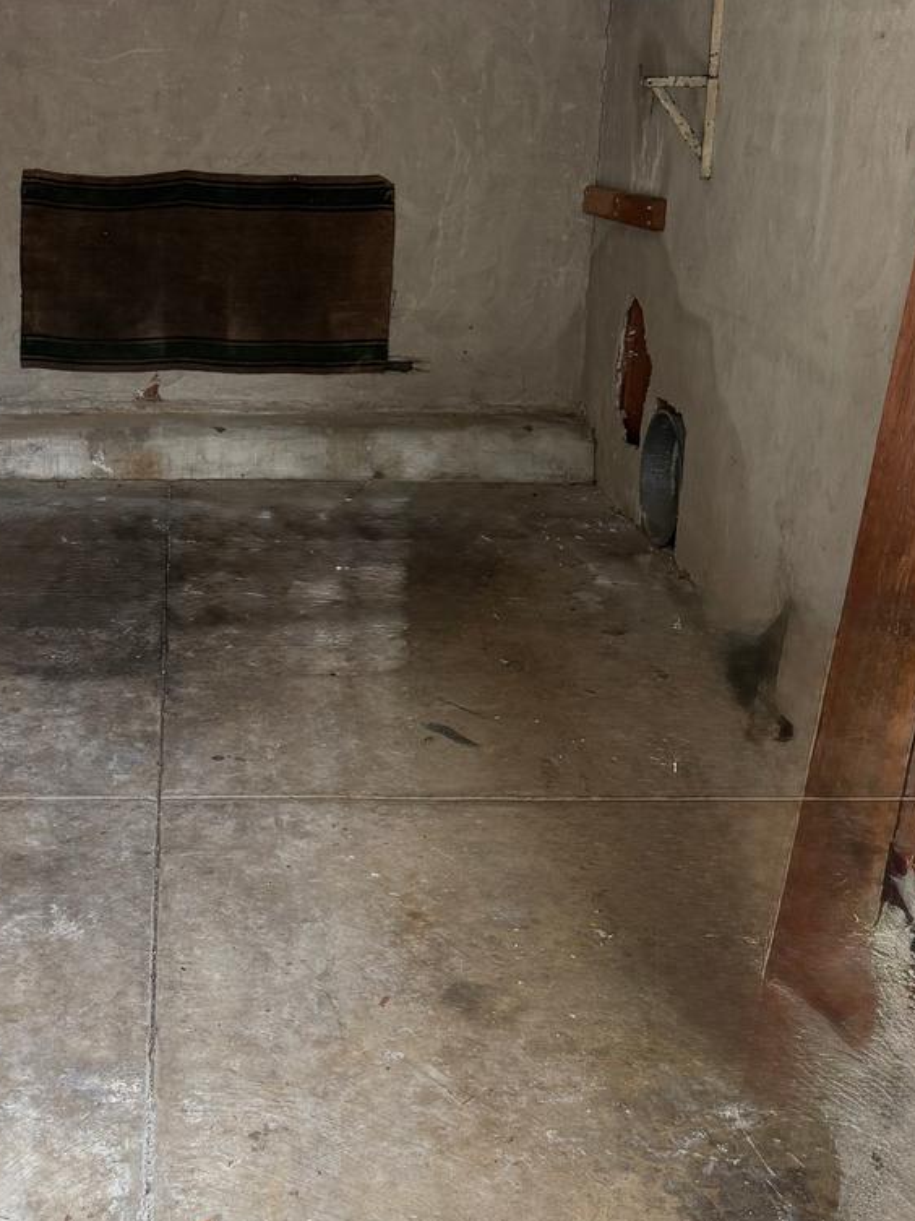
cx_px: 209
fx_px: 1727
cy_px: 583
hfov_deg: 29.1
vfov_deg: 38.9
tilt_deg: -16.2
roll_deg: -0.6
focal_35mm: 49
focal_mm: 6.76
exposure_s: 1/232
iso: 160
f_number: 1.78
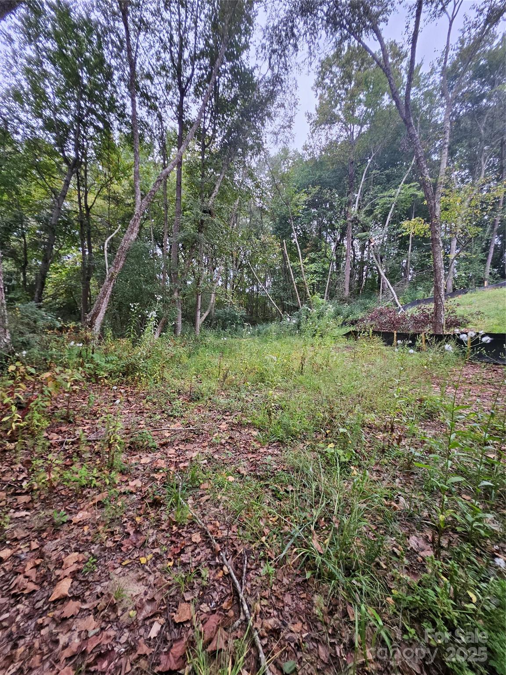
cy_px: 338
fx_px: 253
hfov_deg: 89.9
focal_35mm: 13
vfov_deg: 106.2
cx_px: 253
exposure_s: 1/60
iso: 64
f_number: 2.2
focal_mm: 1.74
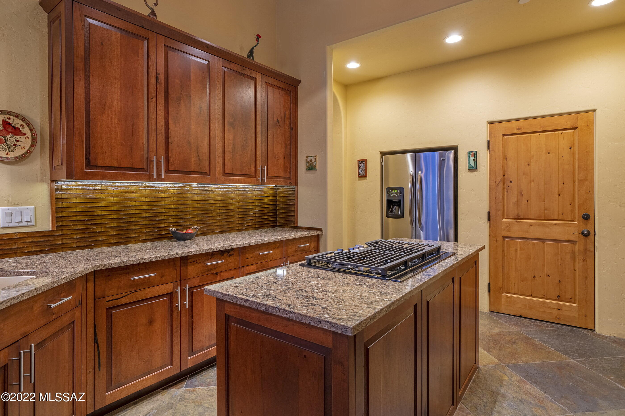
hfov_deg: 93.3
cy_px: 208
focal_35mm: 17
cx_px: 312
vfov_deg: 70.4
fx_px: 295
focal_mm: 17
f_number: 7.1
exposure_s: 1/8
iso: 200
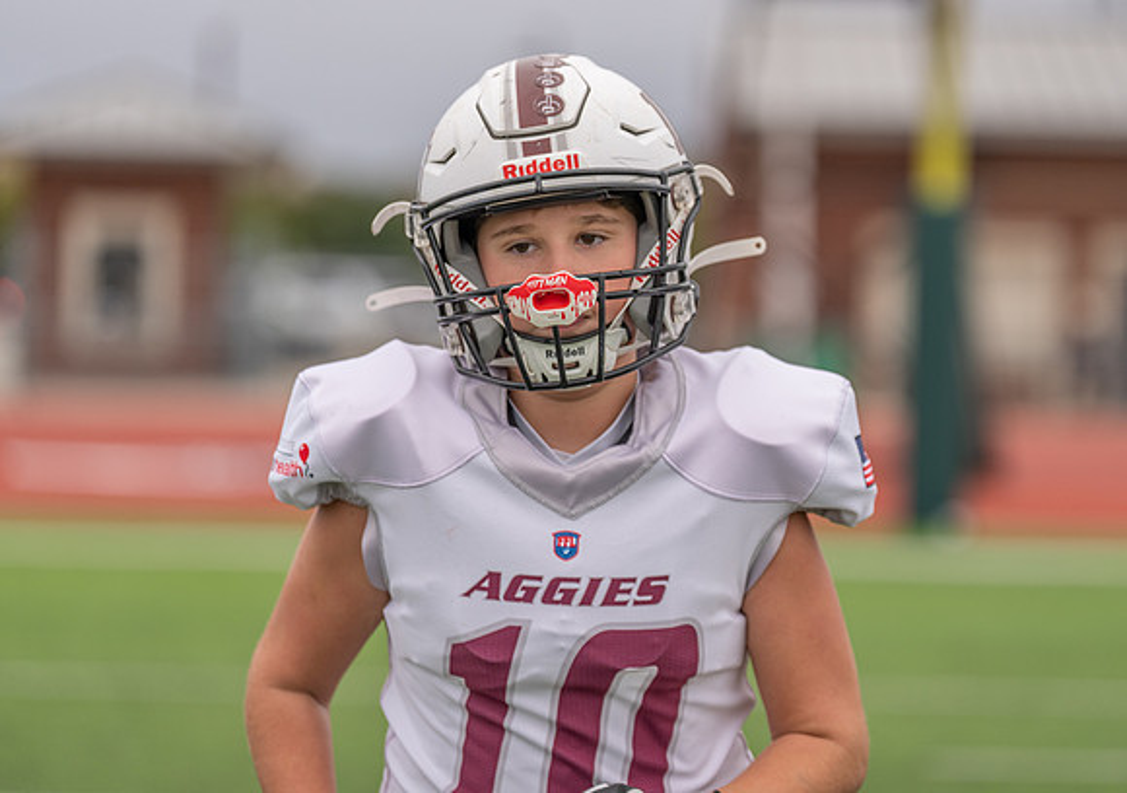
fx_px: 5515
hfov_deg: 11.7
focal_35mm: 173
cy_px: 348
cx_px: 667
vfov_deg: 8.2
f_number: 2.8
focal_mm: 146
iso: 320
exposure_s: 1/1250
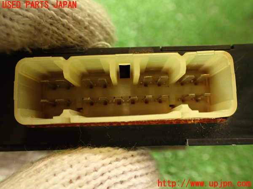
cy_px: 94
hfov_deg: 56.8
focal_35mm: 32
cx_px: 126
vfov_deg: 44.2
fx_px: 234
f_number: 2.4
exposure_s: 1/30
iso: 200
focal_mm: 5.79
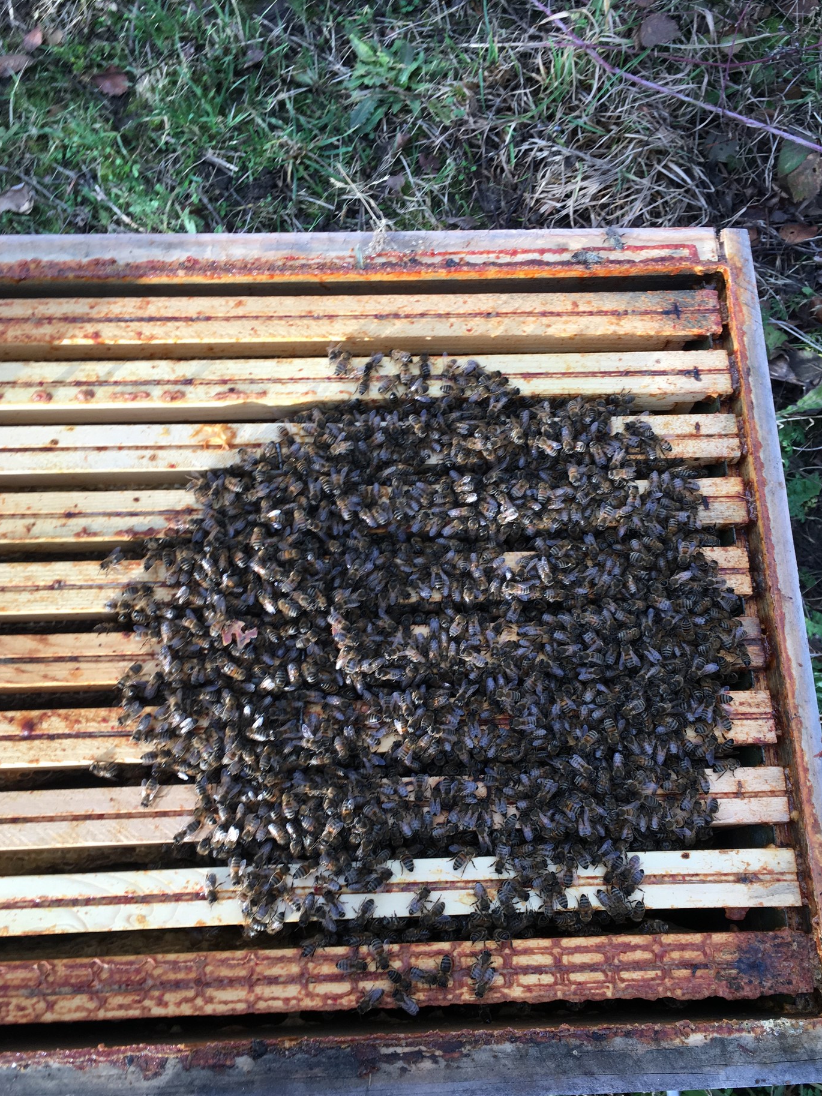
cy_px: 597
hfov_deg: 44.2
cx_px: 422
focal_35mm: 32
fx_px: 1013
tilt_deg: -78.0
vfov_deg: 56.7
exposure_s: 1/100
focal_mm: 4.15
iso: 32
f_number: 2.2
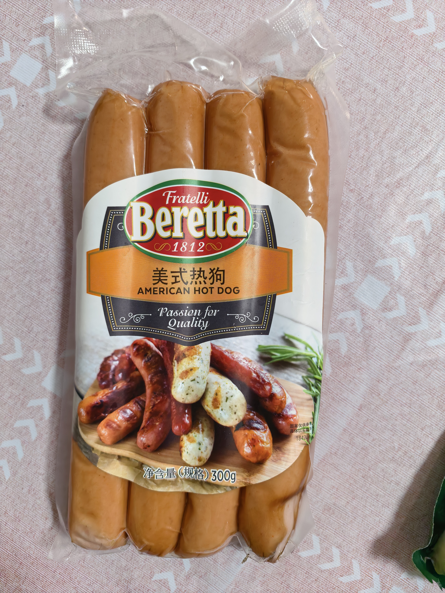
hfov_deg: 56.8
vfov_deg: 71.6
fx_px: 411
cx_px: 222
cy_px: 296
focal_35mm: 24
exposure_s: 1/50
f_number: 2
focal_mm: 6.98
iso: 320
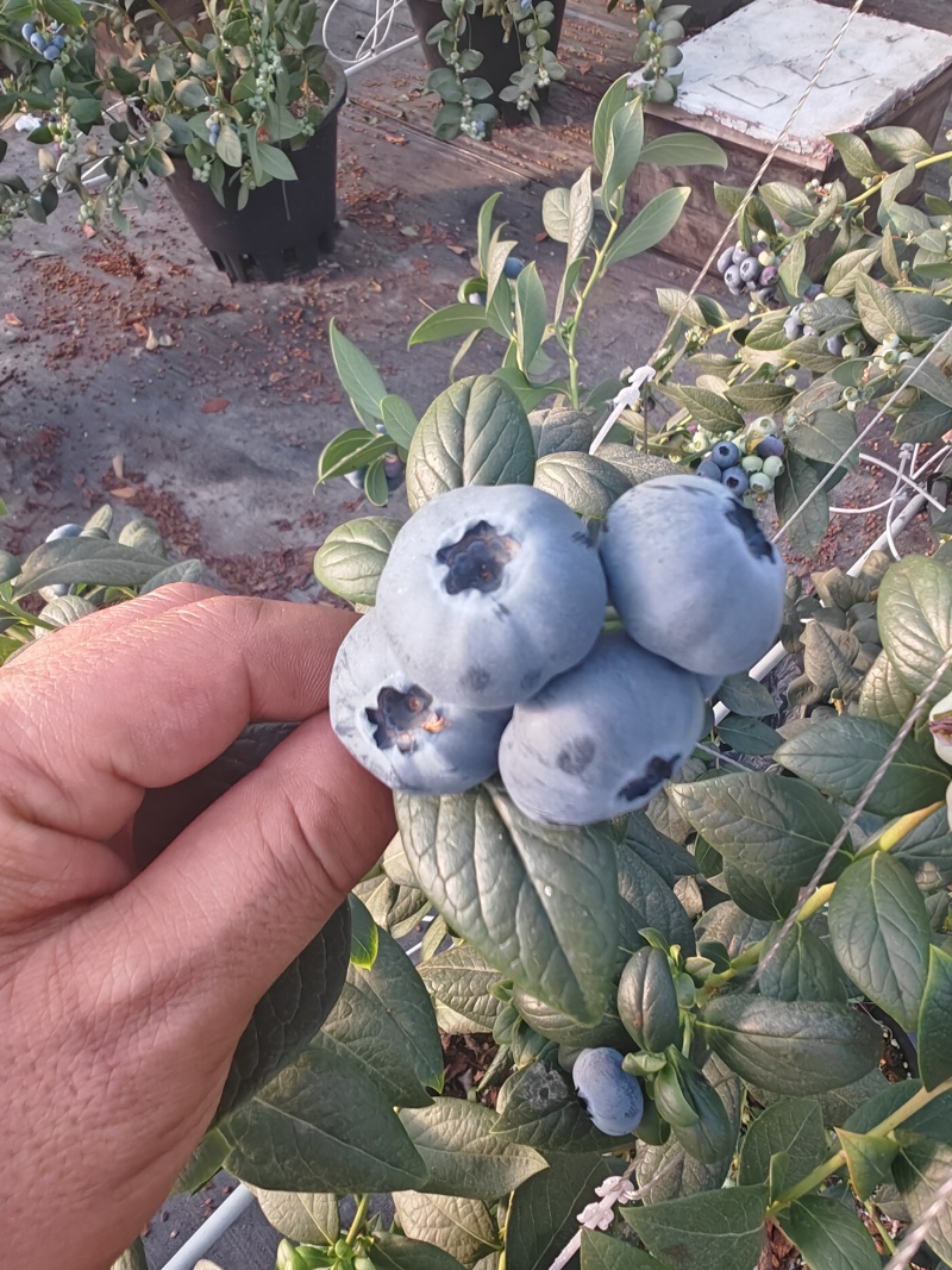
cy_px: 635
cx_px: 476
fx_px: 954
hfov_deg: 53.1
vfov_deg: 67.3
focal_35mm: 26
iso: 125
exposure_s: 1/100
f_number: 2
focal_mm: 1.82
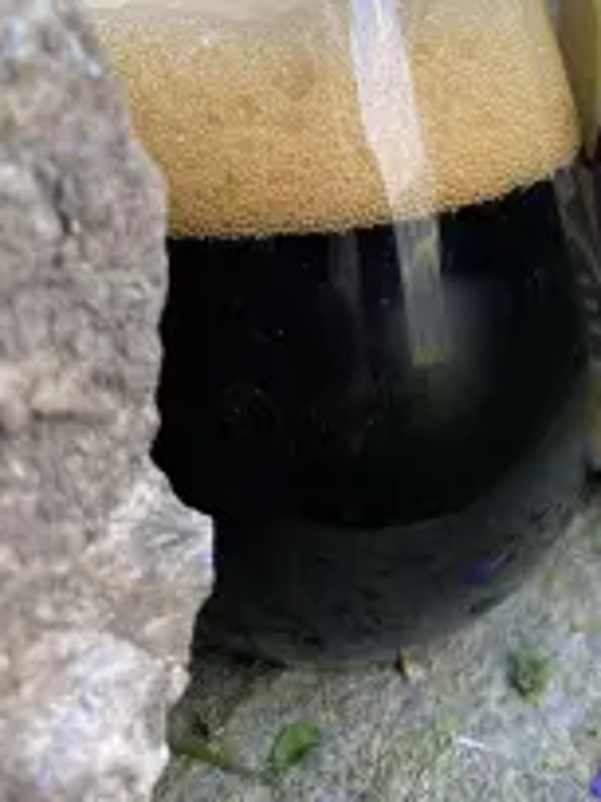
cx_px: 499
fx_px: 1181
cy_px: 142
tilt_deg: -14.8
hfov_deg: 27.9
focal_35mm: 51
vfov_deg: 36.0
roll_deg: +1.7
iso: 40
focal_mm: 4.25
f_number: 1.8
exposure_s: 1/122
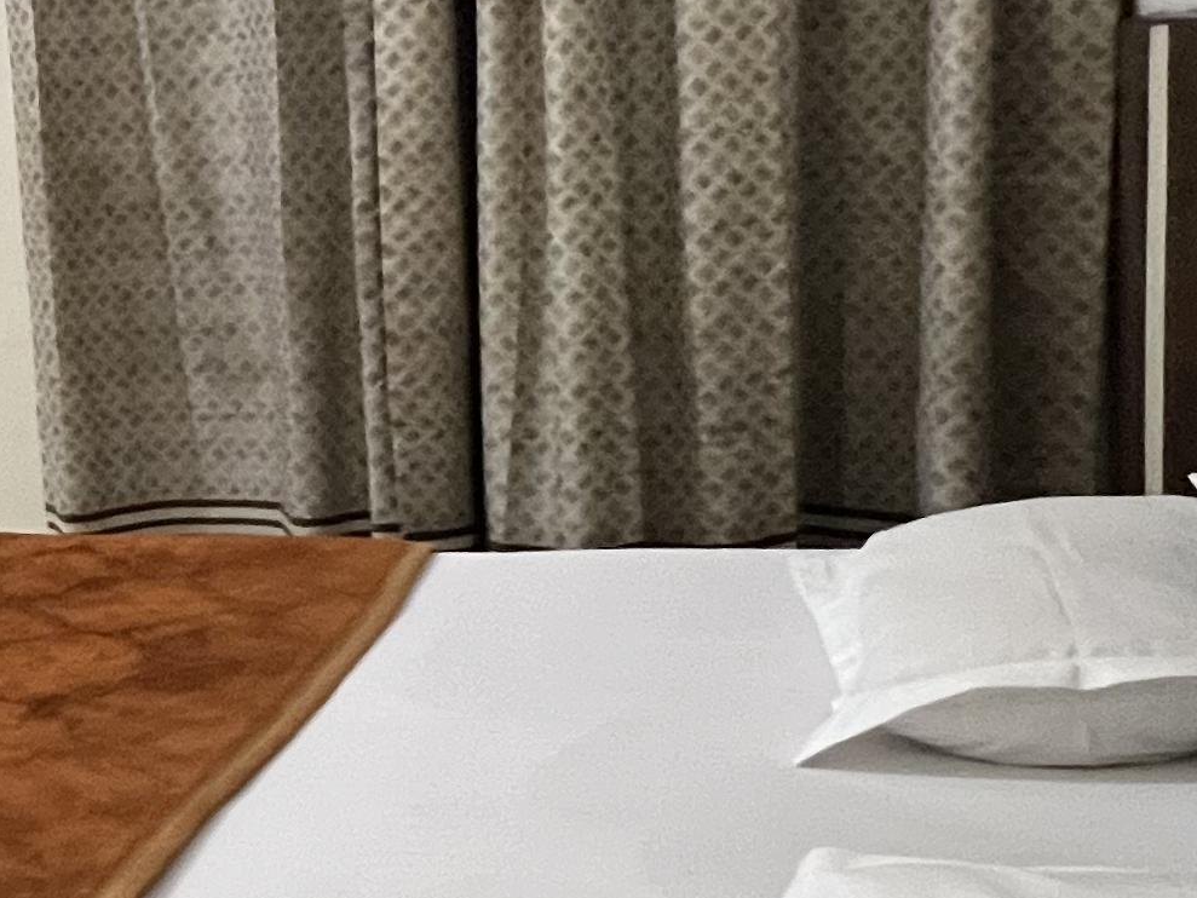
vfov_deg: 27.5
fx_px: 1833
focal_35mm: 53
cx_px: -81
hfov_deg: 32.4
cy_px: 461
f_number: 1.8
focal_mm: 1.57
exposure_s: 1/50
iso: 800
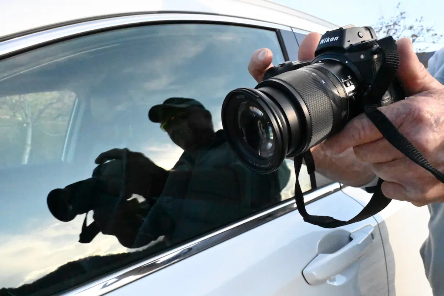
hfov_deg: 63.7
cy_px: 148
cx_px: 222
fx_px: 357
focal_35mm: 29
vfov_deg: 44.9
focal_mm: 29
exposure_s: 1/2500
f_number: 22
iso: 51200
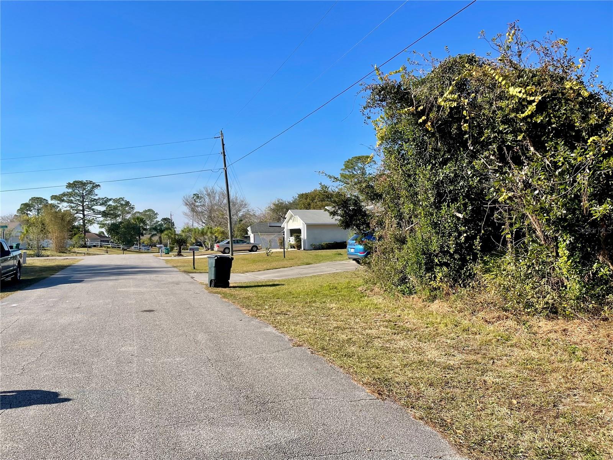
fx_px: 460
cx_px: 306
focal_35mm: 26
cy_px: 230
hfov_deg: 67.3
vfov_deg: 53.1
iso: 32
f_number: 1.6
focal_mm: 4.2
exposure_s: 1/2618
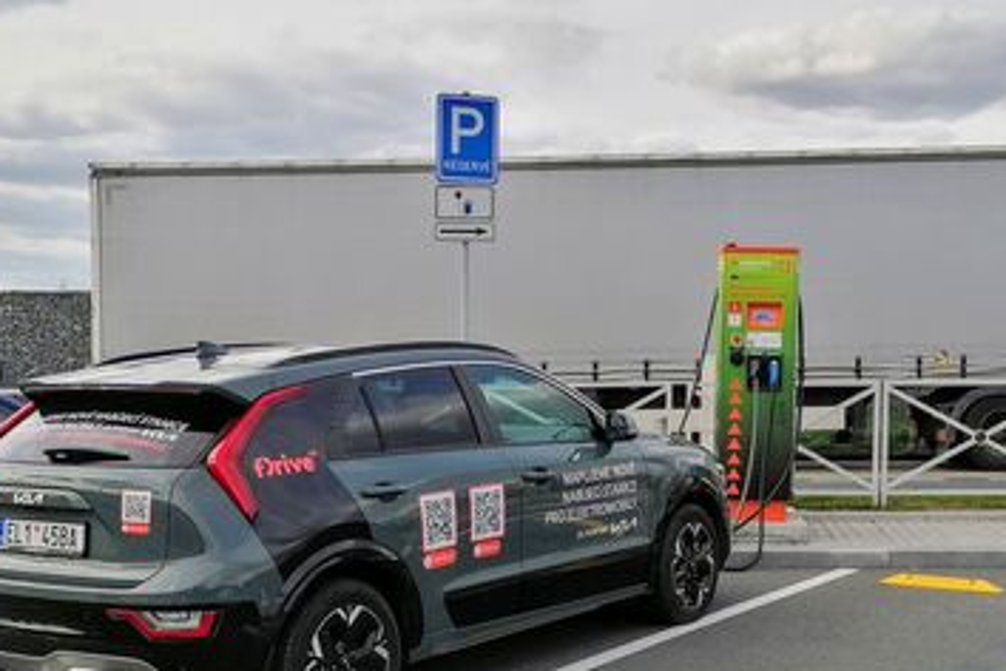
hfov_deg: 36.1
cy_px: 395
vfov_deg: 24.6
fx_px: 1537
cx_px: 614
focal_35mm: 55
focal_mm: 5.3
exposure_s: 1/923
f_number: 1.8
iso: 50
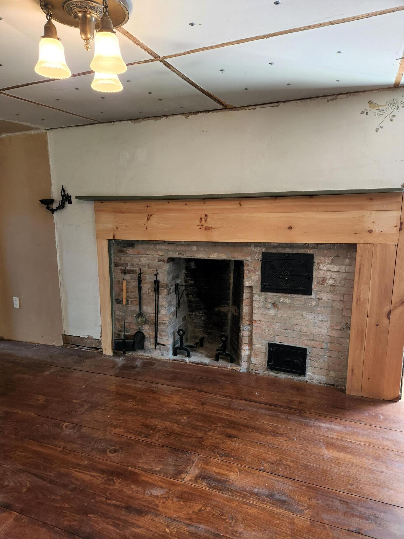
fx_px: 358
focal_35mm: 23
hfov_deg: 58.9
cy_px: 270
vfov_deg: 73.9
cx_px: 202
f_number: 1.8
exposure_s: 1/120
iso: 400
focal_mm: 5.4
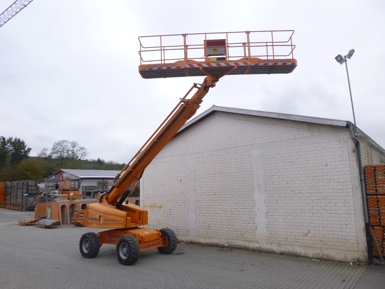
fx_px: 278
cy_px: 144
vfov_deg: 54.9
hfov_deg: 69.4
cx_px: 192
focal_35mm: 25
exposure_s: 1/200
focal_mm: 4.5
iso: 100
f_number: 3.9
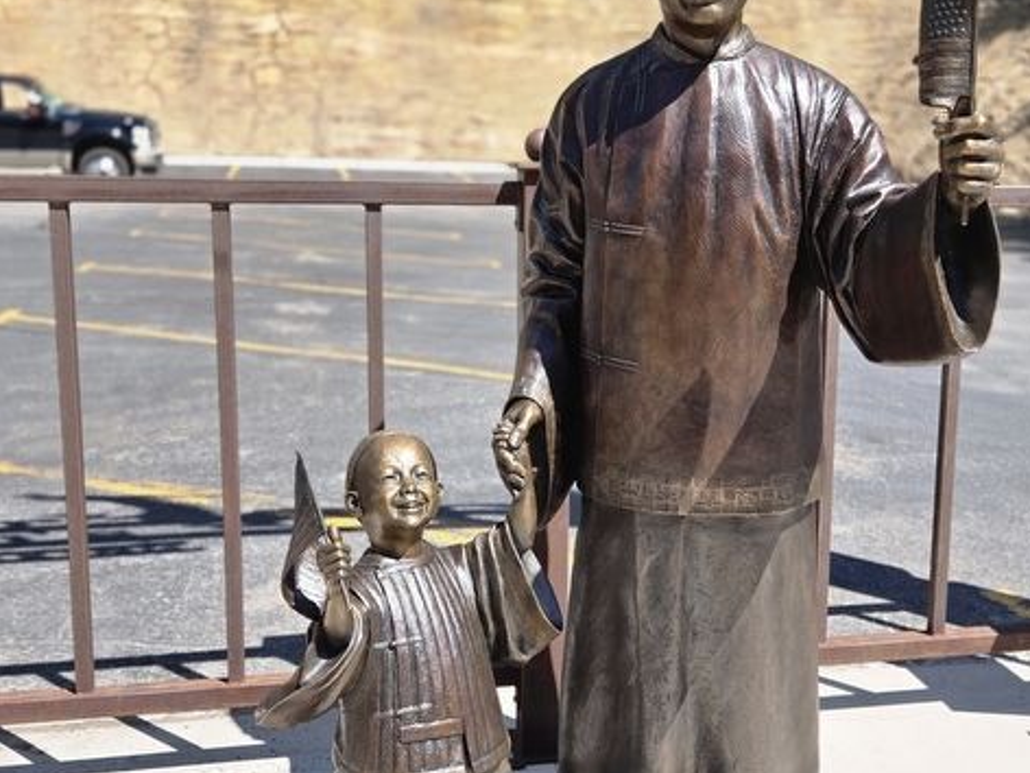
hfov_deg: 47.8
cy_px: 338
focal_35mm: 39
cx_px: 580
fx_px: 1160
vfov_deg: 36.8
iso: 25
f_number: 1.8
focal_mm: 5.4
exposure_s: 1/1225
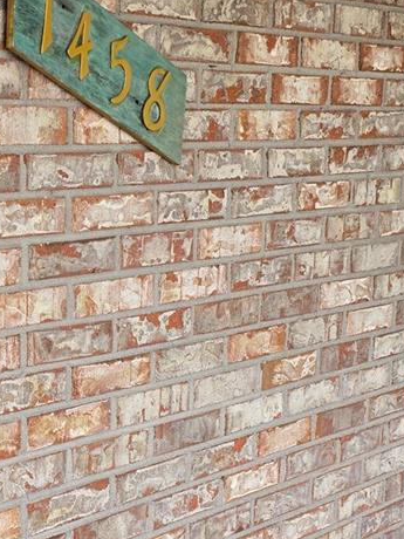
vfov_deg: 32.1
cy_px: 323
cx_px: -85
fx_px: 934
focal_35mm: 60
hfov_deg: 22.4
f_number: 1.7
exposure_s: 1/180
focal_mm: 6.3
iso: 40
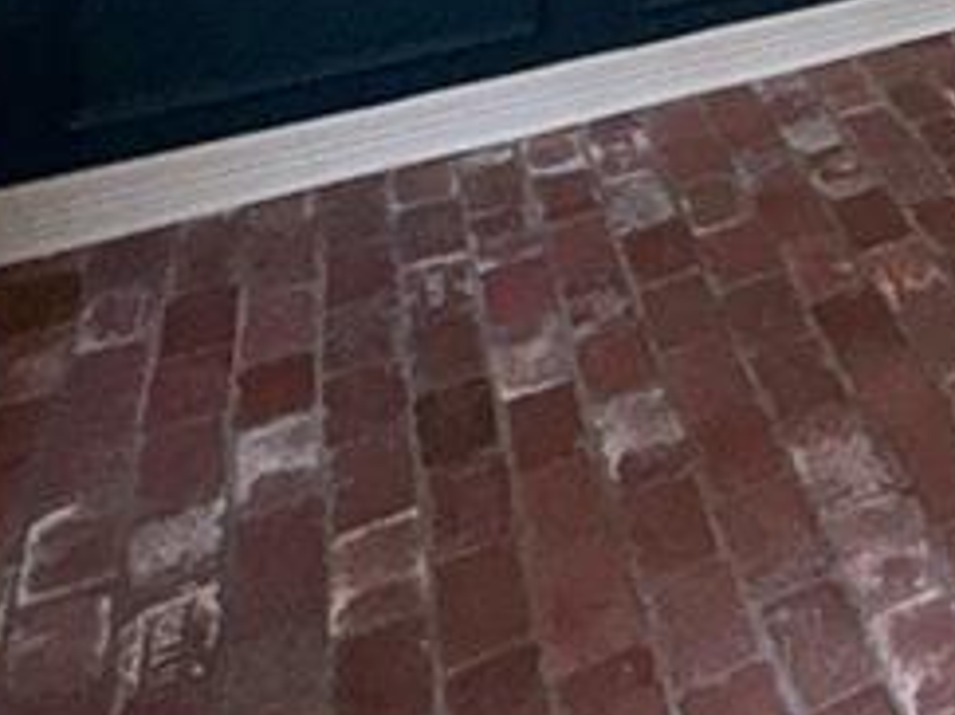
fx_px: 1627
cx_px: 1517
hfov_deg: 23.9
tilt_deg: -0.6
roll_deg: +0.0
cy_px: -617
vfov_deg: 18.5
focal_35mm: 59
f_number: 2.2
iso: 160
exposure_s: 1/60
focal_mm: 2.22
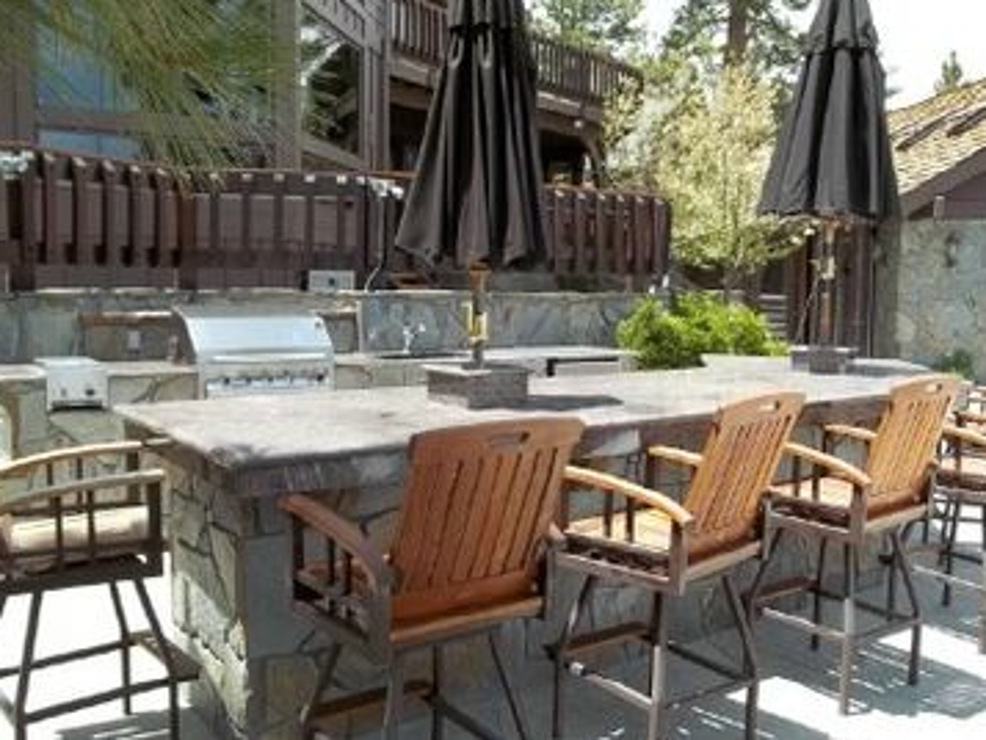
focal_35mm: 34
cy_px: 362
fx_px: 969
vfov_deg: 41.8
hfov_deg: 53.9
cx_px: 492
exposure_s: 1/320
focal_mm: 5.9
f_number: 3.3
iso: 64
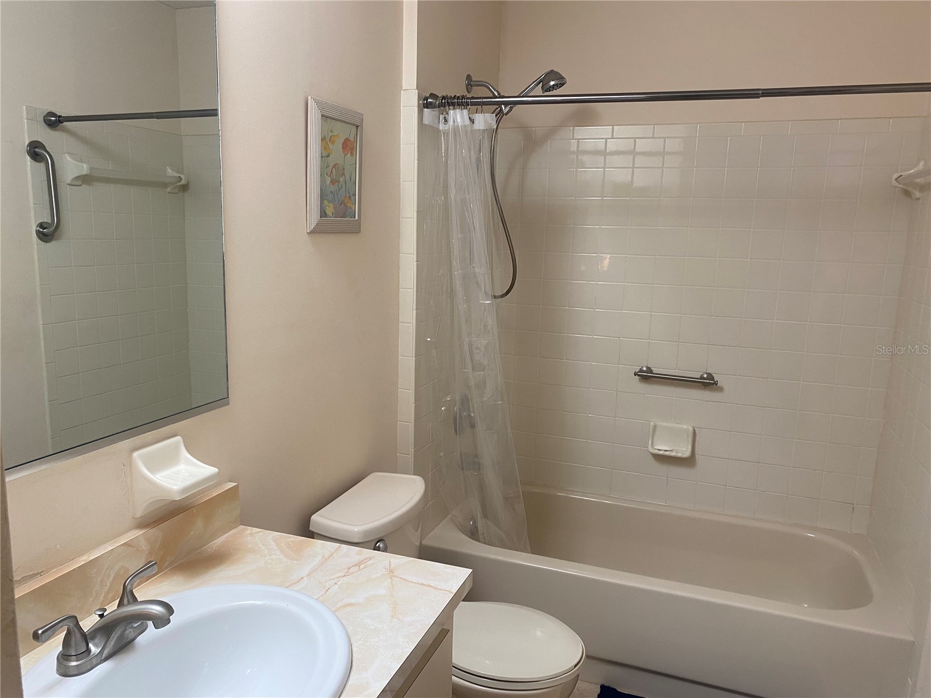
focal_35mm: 26
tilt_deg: -10.7
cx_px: 466
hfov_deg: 67.3
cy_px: 349
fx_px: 699
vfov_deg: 53.1
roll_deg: -1.0
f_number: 1.8
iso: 80
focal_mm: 4.25
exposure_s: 1/60
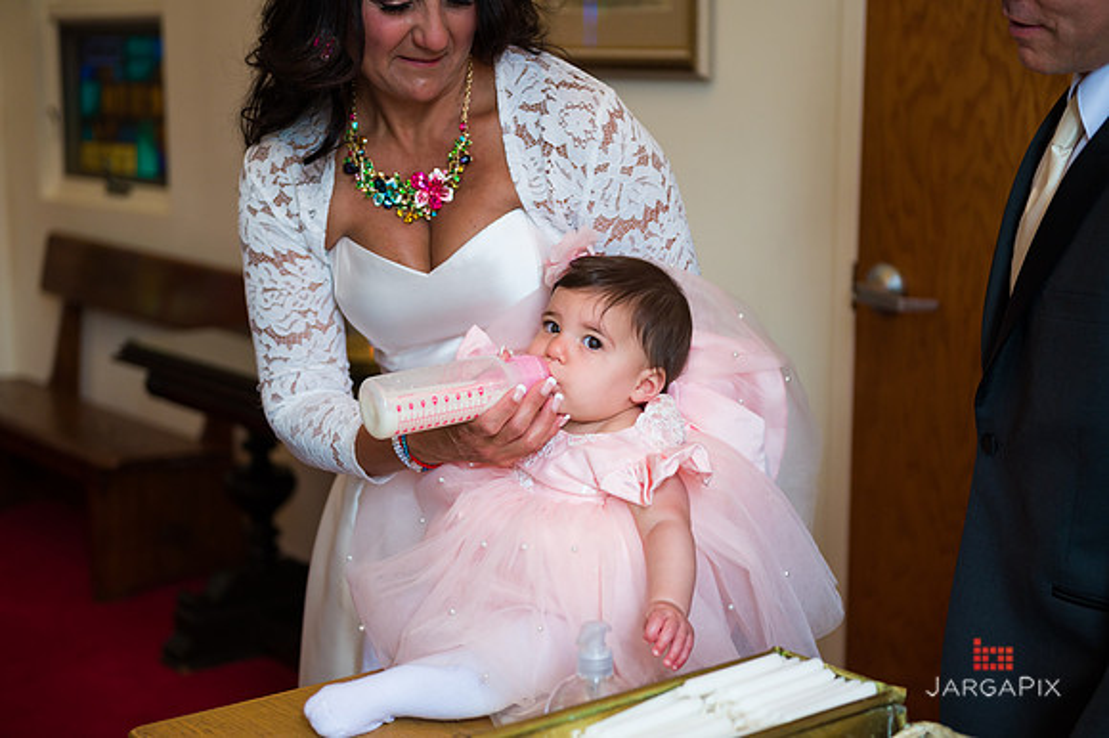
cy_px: 369
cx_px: 554
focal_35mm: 58
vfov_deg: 23.4
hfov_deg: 34.5
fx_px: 1786
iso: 1250
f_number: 3.2
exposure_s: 1/160
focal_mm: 58
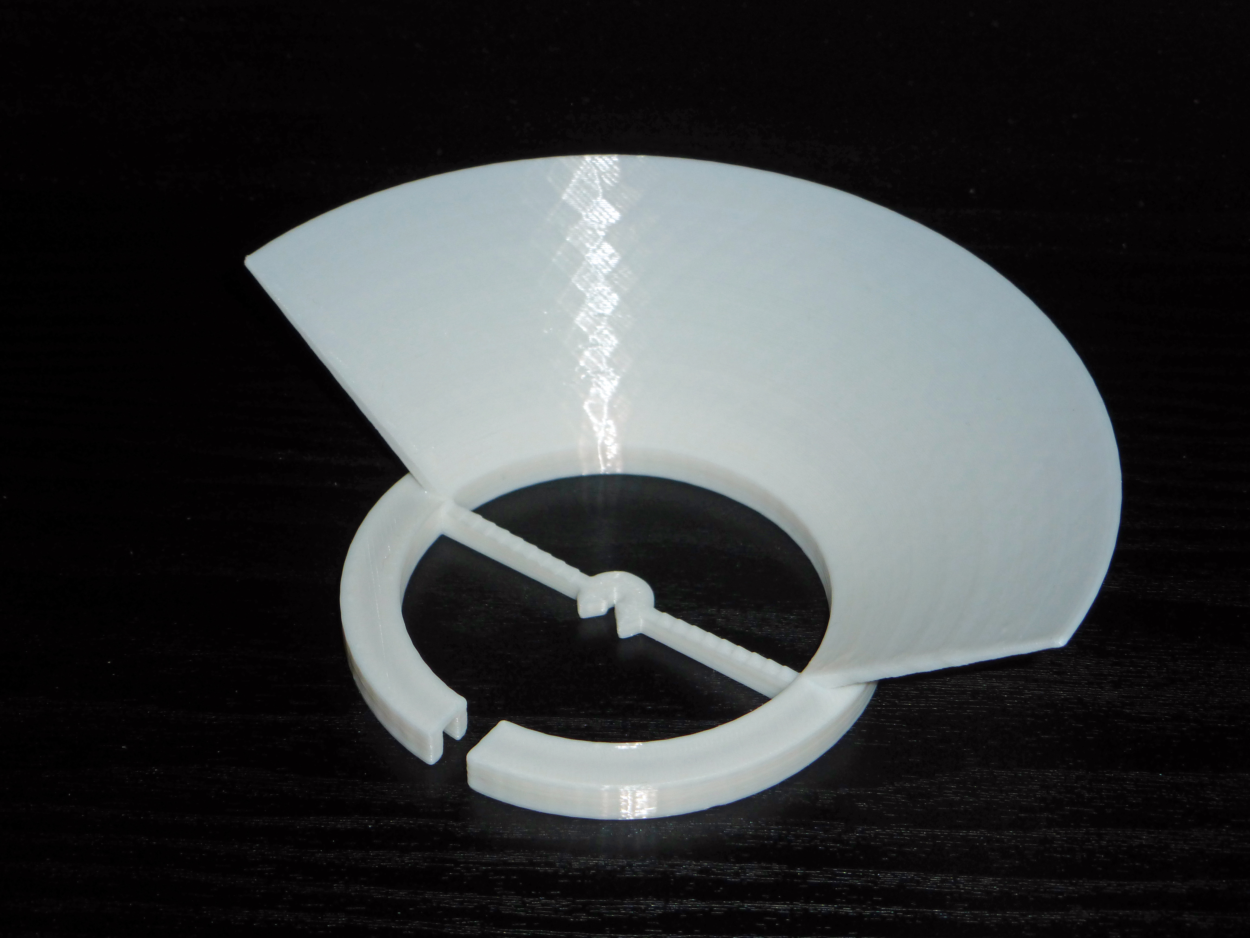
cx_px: 625
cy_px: 469
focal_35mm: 69
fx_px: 2492
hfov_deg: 28.2
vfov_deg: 21.3
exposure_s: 1/60
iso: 100
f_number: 4.9
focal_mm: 11.7
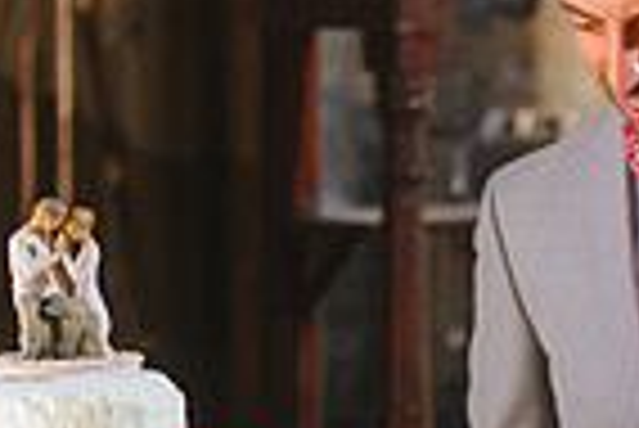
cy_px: 475
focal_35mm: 285
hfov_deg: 7.2
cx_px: 446
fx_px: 5064
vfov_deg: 4.8
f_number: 2.8
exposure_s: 1/160
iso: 250
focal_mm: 70
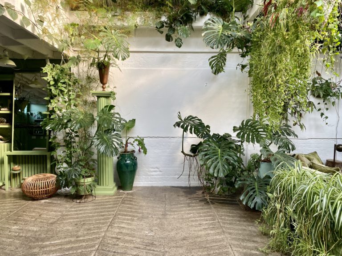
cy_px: 128
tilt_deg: -1.8
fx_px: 257
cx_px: 171
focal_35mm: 26
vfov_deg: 53.1
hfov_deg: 67.3
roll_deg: -0.5
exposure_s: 1/121
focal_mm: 4.25
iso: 125
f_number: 1.8
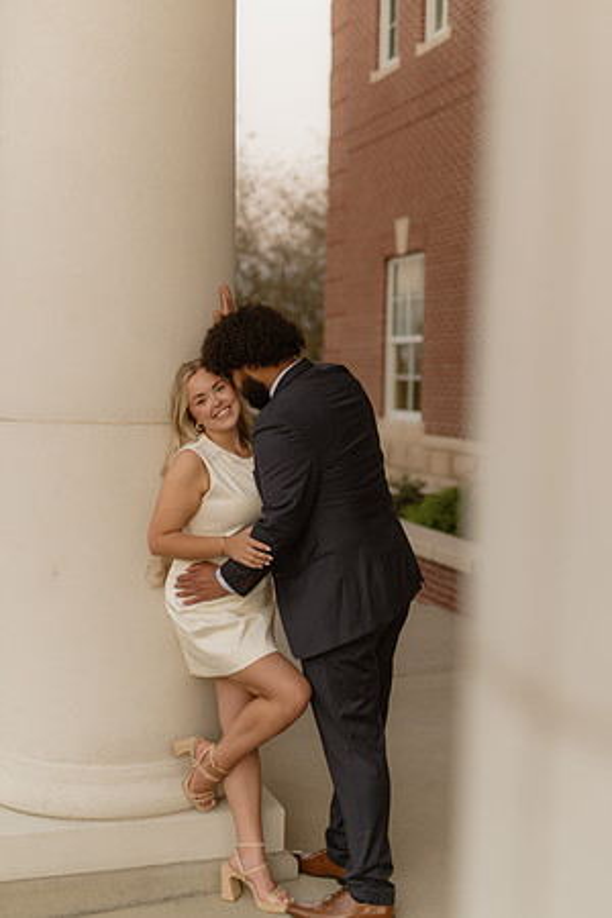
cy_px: 459
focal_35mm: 50
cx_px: 306
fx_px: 1275
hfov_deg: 27.0
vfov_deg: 39.6
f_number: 1.4
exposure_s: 1/250
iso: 250
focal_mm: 50
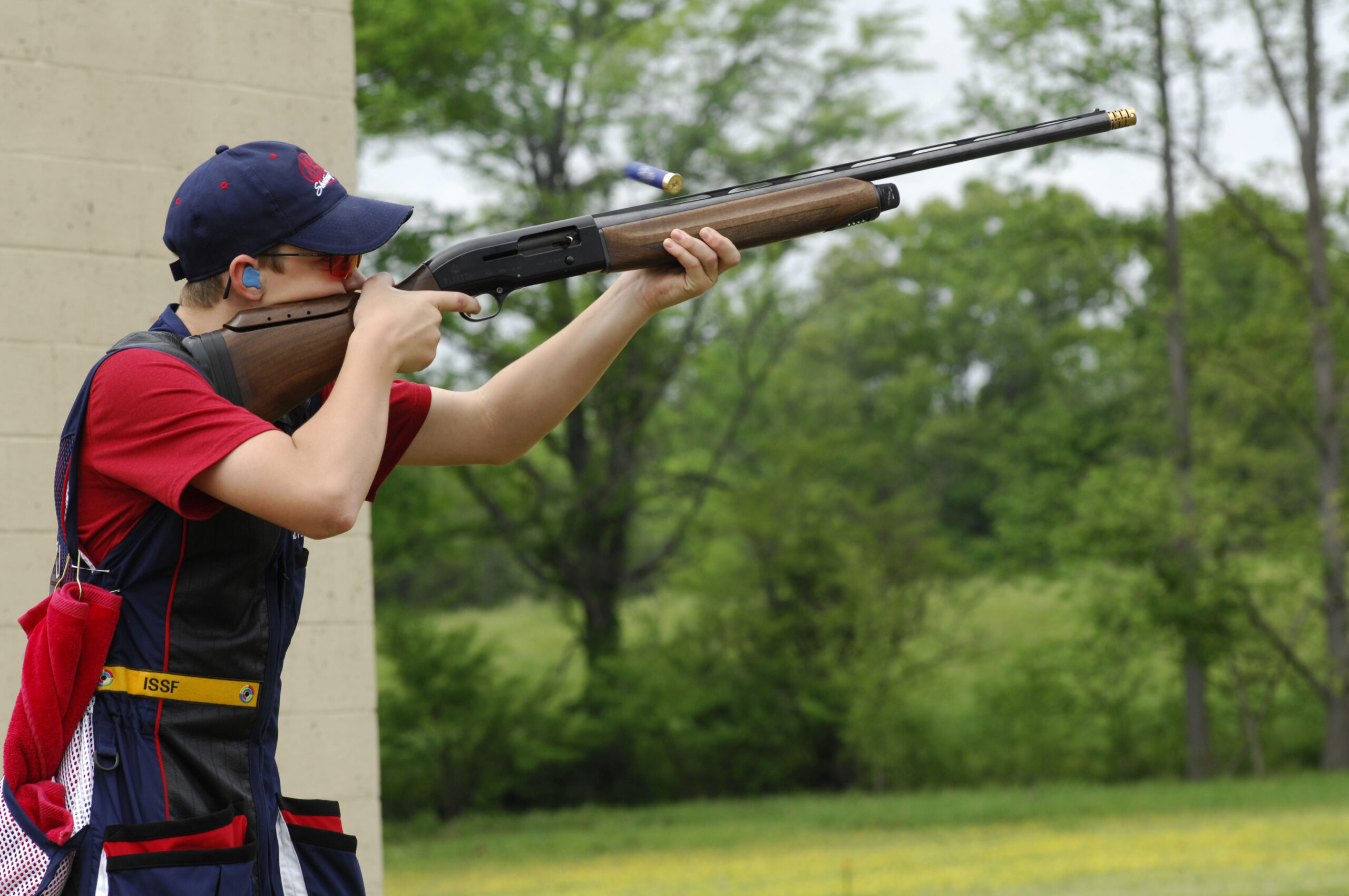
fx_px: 7578
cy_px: 448
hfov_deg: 10.2
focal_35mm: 202
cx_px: 674
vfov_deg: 6.8
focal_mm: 135
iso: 200
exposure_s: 1/320
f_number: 8.5
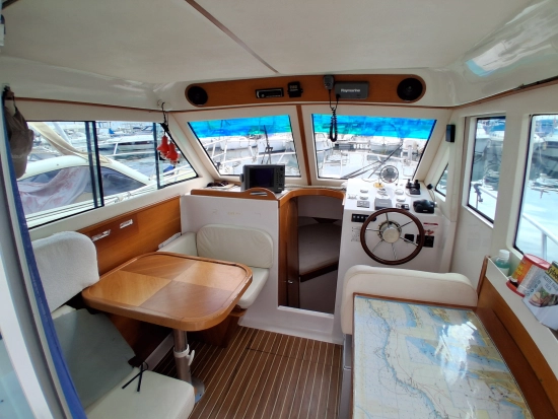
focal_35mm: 17
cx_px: 279
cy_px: 210
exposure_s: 1/457
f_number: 2.2
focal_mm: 1.4
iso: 50
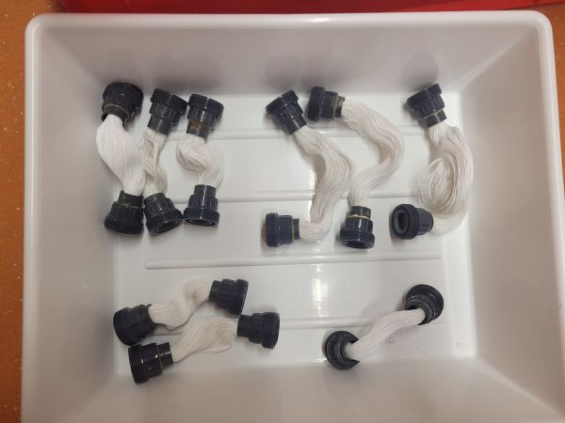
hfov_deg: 67.3
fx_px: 424
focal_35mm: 26
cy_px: 212
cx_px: 282
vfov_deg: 53.1
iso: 160
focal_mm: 5.4
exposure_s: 1/100
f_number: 1.8
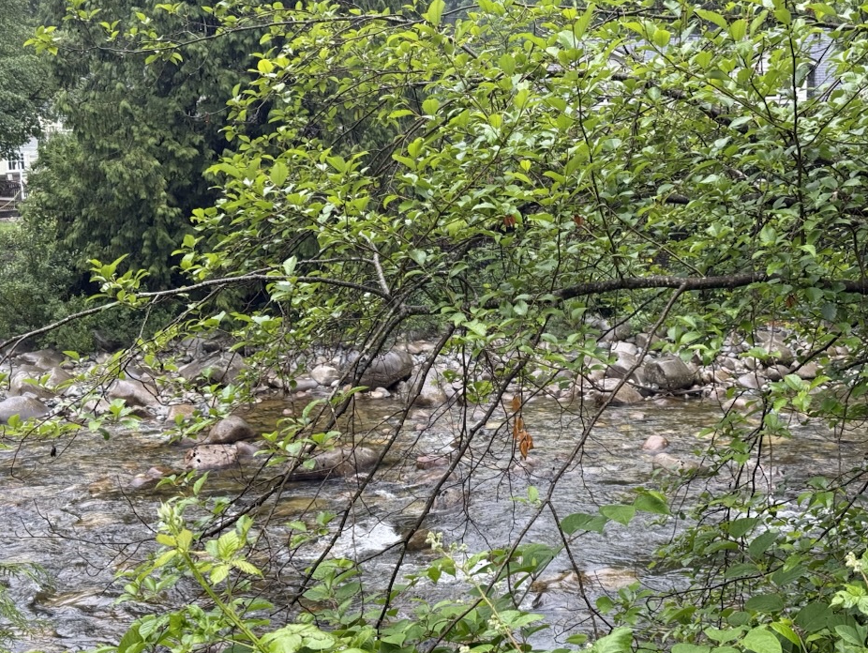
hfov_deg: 33.7
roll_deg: +2.3
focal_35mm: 57
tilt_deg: -10.5
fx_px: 1430
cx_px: 485
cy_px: 346
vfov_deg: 25.7
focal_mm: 6.76
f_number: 1.78
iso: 80
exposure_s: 1/340
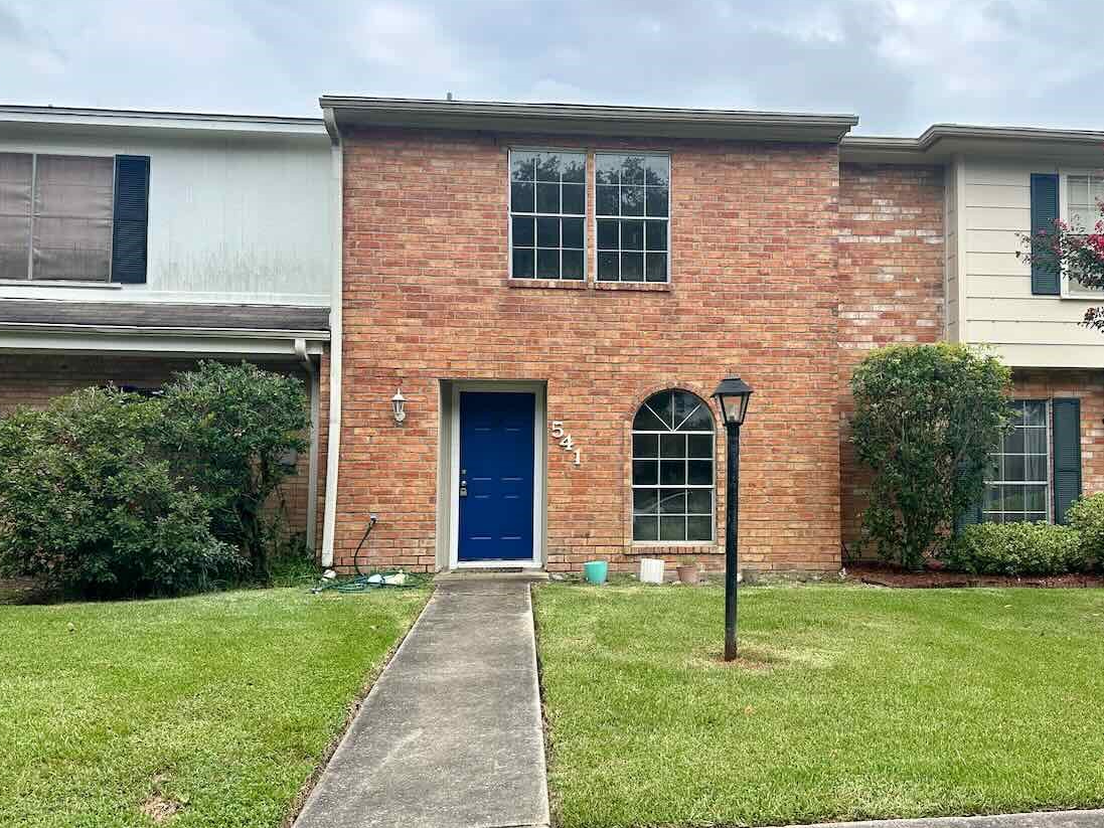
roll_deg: -0.7
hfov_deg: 63.2
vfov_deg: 49.7
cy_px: 444
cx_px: 628
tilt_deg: +3.4
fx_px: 893
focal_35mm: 28
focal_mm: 6.86
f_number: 1.78
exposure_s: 1/2469
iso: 80
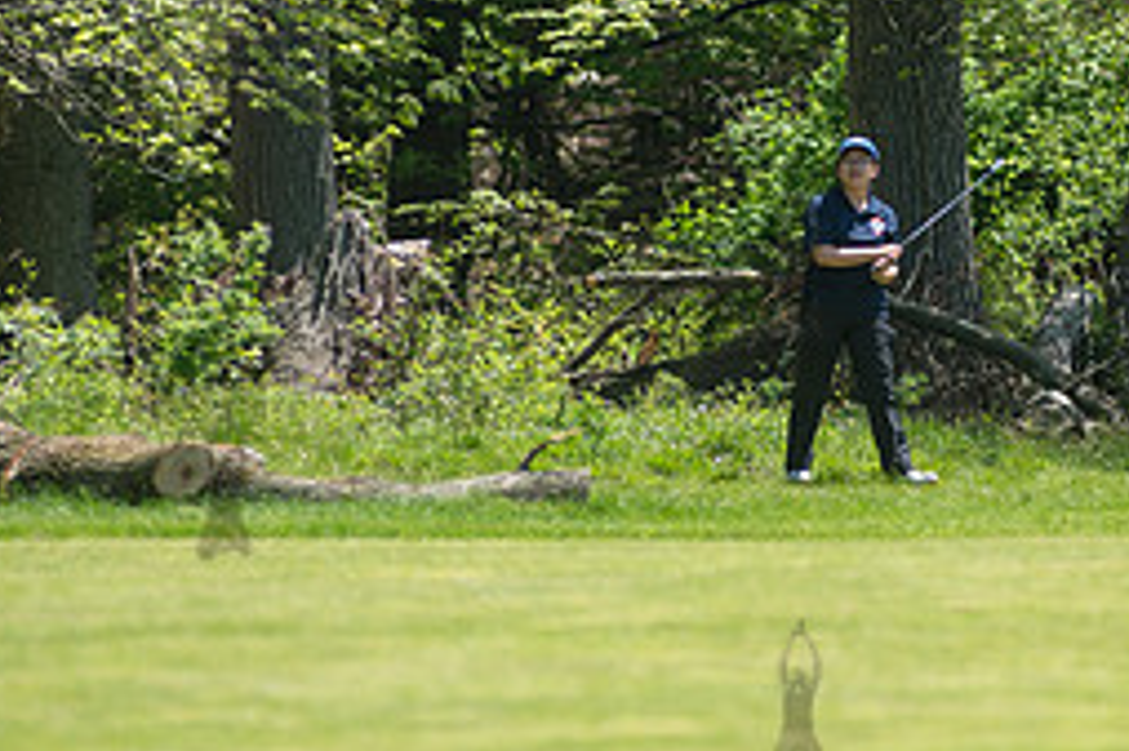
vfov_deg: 3.0
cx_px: 796
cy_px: 264
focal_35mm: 457
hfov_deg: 4.5
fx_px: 14322
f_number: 3.5
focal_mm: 200
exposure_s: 1/800
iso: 100
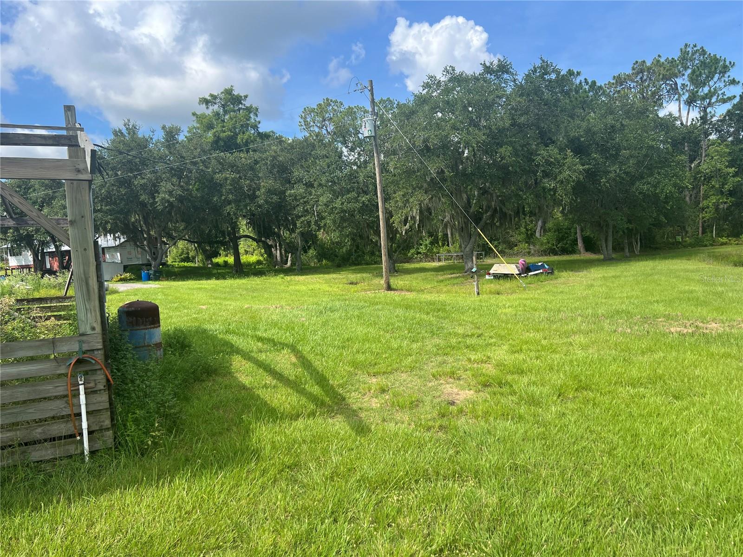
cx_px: 372
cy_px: 278
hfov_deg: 67.3
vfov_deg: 53.1
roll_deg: +4.3
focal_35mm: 26
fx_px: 558
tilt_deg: -6.2
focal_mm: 5.7
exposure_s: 1/2457
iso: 50
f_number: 1.5
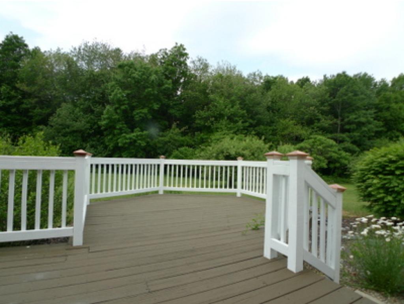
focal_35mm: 24
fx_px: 280
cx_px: 202
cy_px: 152
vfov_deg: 56.9
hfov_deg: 71.5
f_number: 2.5
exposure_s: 1/1000
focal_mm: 5.1
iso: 80
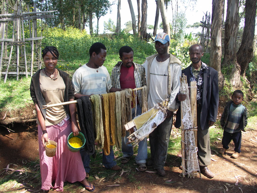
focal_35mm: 28
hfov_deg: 63.4
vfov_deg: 49.7
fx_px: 208
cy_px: 96
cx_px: 128
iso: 50
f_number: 3.5
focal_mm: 7.2
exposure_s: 1/100
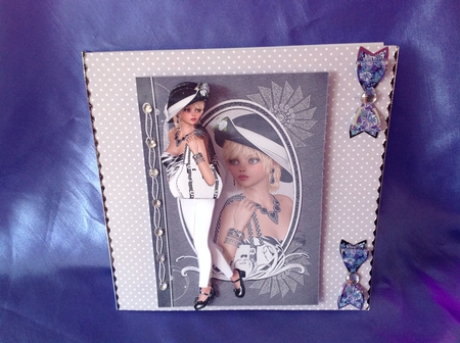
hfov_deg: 52.7
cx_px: 230
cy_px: 172
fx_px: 464
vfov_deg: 40.6
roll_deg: -0.2
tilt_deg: -44.6
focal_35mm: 35
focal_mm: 4.28
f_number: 2.4
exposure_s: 1/15
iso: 125
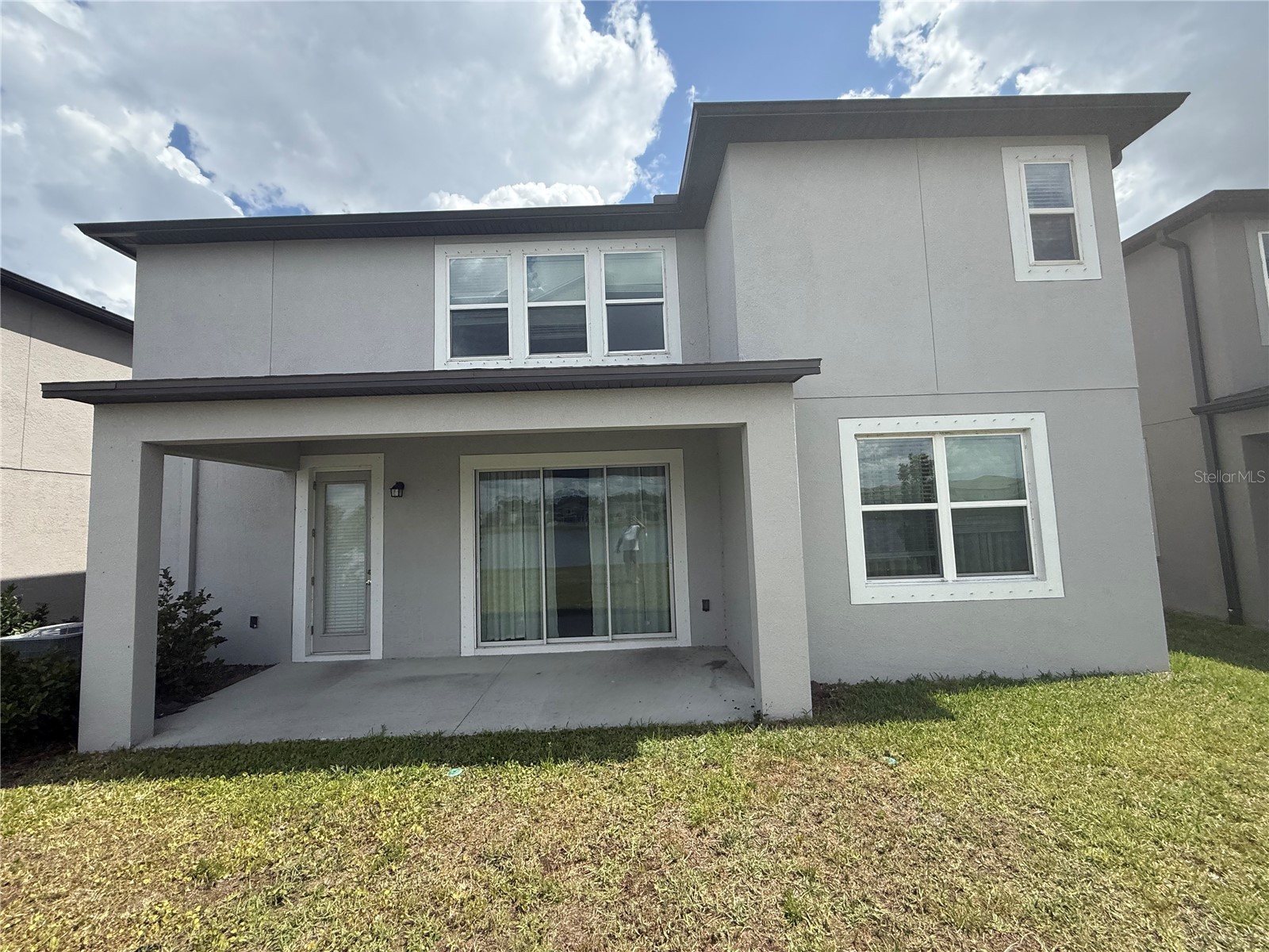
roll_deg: +3.0
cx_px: 634
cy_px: 476
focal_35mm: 14
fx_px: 513
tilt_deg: +3.8
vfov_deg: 85.7
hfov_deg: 102.1
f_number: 2.2
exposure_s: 1/2024
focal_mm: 2.22
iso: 64
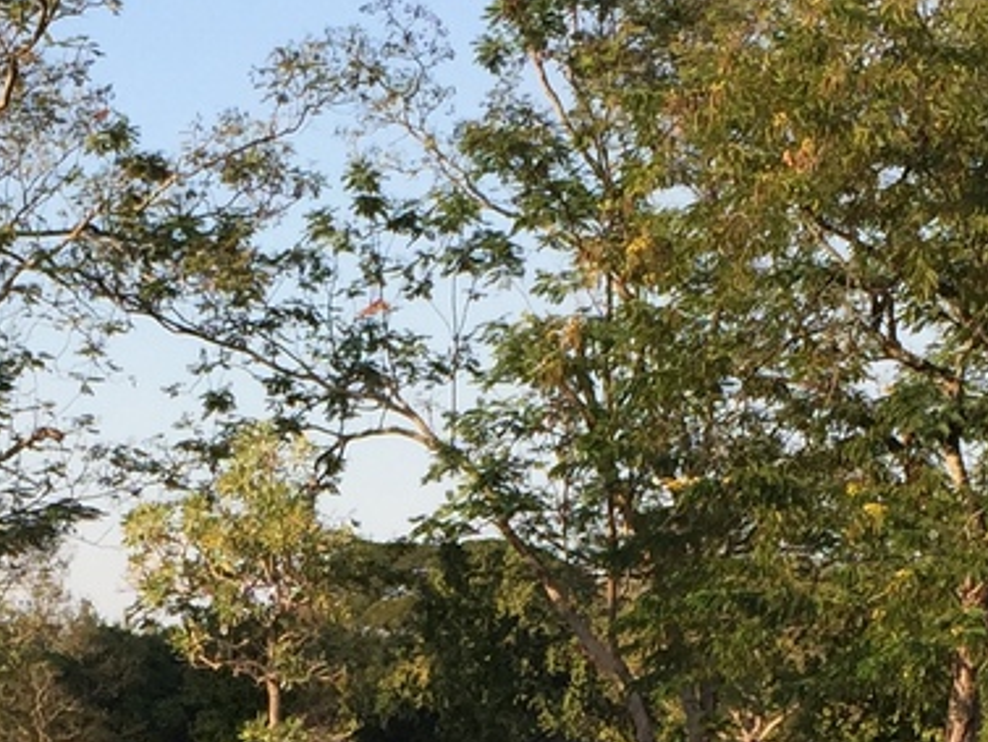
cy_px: 1002
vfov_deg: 11.7
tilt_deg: -3.3
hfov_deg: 16.0
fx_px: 3512
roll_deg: +0.0
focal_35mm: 123
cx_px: 278
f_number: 2.2
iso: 32
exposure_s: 1/791
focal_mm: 4.15
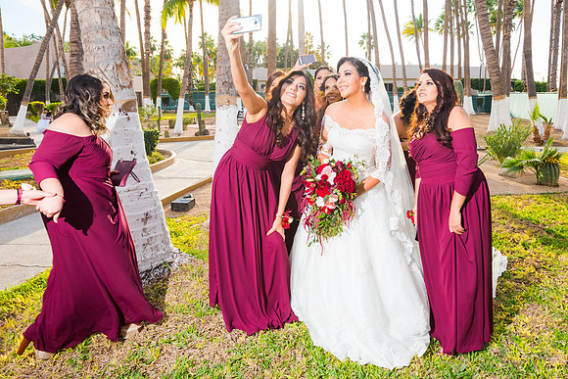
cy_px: 168
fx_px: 377
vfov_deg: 53.2
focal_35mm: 24
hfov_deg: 73.5
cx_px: 329
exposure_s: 1/200
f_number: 5
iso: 320
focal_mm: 17
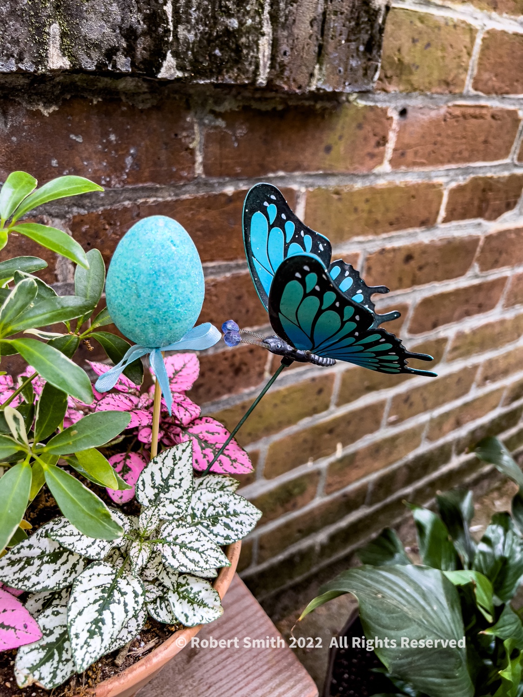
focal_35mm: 26
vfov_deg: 67.3
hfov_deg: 53.1
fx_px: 524
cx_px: 262
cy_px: 348
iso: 40
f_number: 1.5
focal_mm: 5.7
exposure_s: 1/120
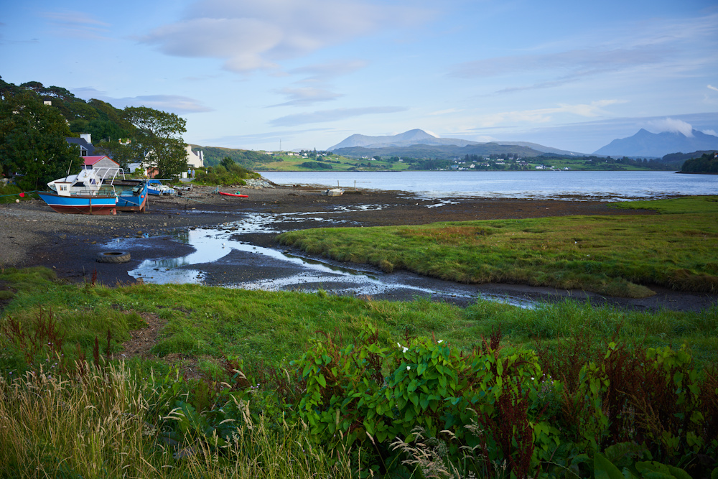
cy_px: 240
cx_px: 359
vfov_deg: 37.9
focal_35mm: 35
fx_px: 698
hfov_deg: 54.4
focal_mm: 35
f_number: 11
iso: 200
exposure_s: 1/13
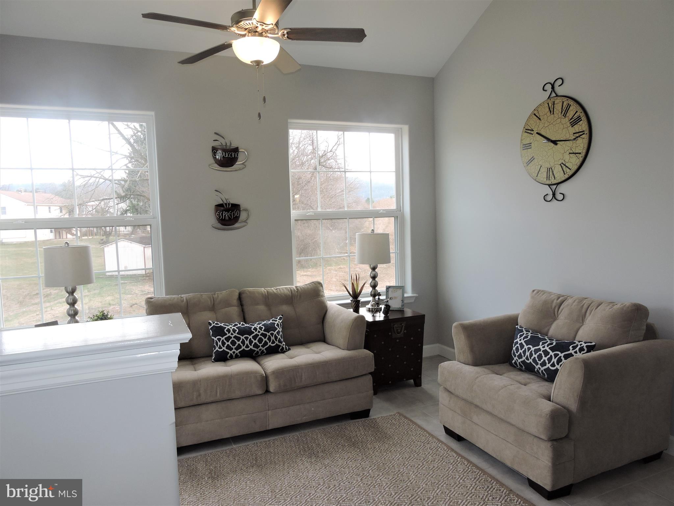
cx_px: 337
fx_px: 467
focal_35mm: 24
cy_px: 253
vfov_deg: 56.8
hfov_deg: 71.6
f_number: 3.3
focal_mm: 4.3
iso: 100
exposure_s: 1/50
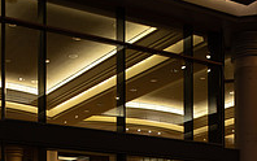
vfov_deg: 14.8
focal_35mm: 81
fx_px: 568
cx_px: 109
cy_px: 256
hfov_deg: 25.5
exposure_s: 1/640
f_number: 1.4
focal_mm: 35
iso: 800
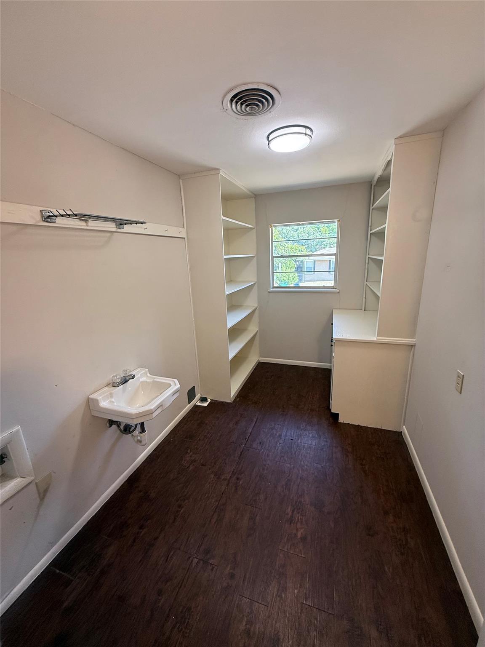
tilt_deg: -13.9
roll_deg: +1.6
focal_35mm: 14
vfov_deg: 102.1
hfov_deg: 85.7
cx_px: 242
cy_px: 324
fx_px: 262
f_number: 2.2
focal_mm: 2.22
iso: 160
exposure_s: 1/120
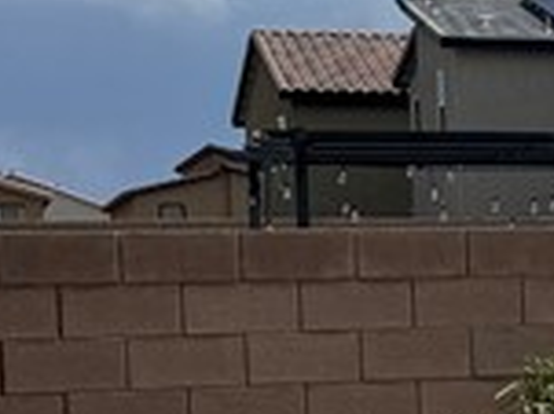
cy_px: 381
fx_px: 2607
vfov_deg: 9.1
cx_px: 1552
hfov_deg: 9.8
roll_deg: +0.9
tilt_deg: -2.1
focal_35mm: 163
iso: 80
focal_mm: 6.76
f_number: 1.78
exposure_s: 1/9091
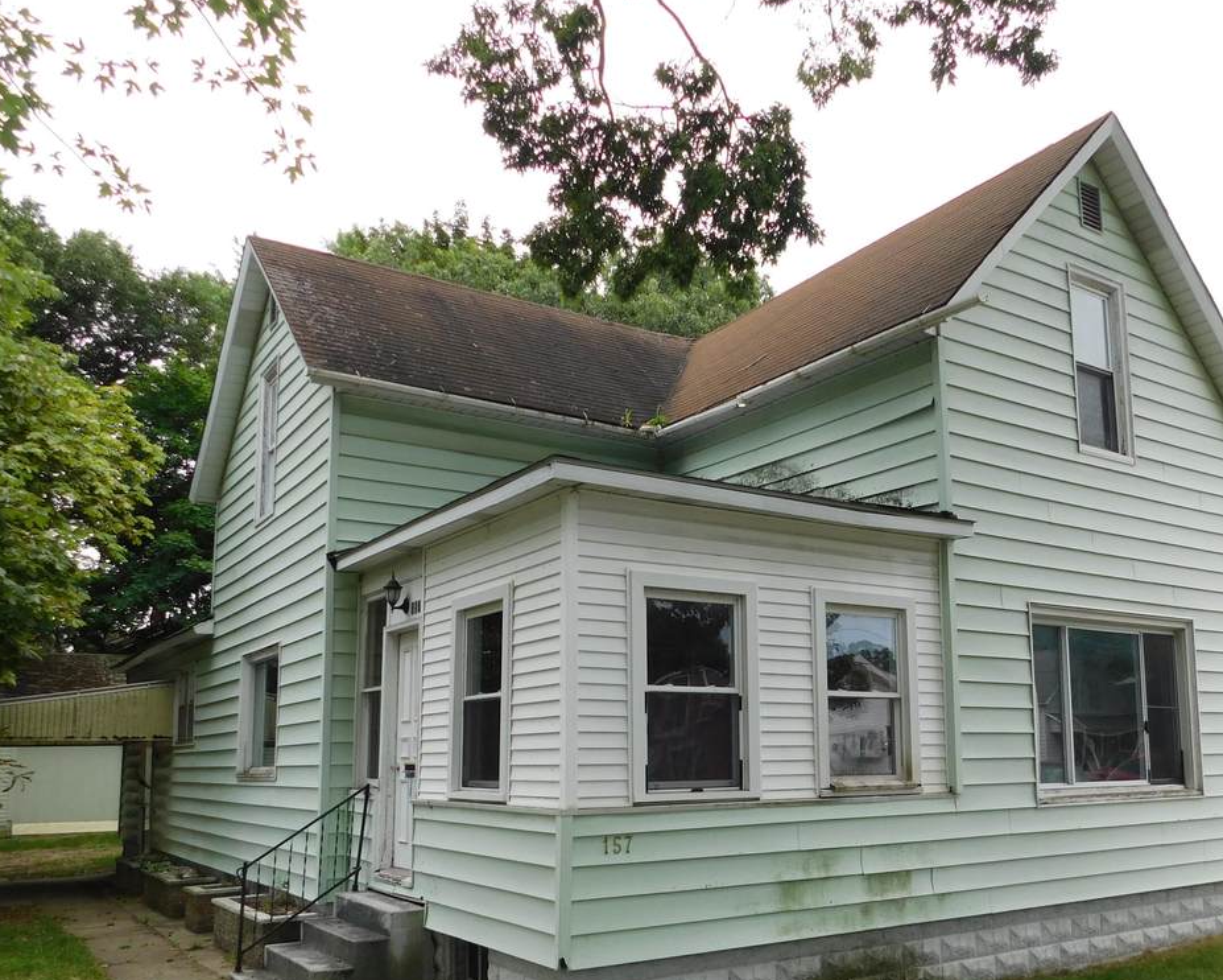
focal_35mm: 31
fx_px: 1122
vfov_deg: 46.7
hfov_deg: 56.8
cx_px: 728
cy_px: 618
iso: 125
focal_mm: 4
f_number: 3
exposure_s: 1/500
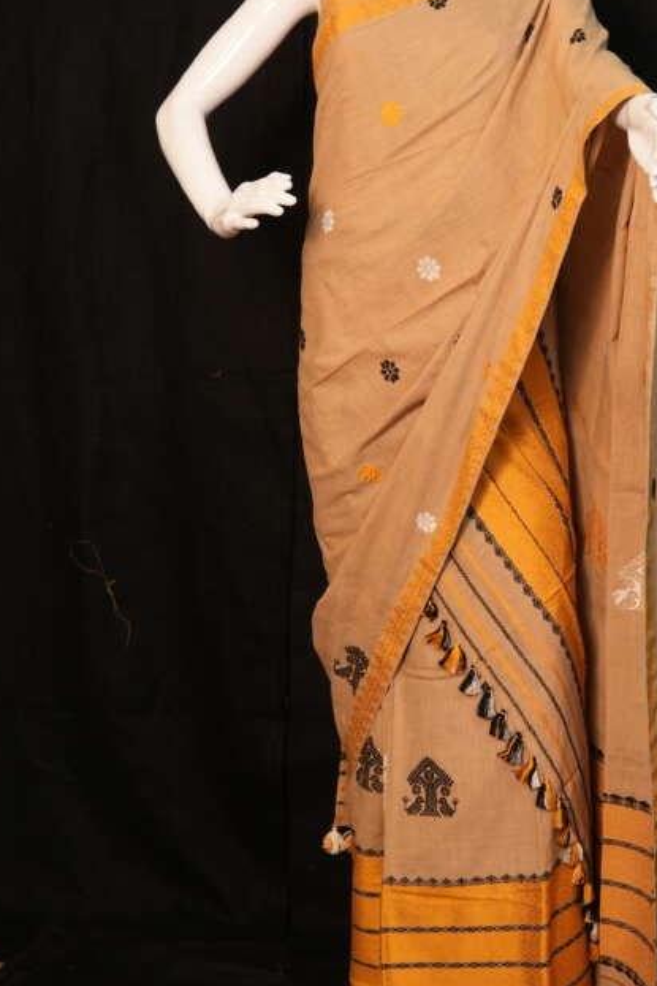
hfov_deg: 20.8
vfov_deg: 30.9
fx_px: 1780
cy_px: 434
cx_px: 451
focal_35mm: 65
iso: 500
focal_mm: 30
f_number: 2.8
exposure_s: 1/100
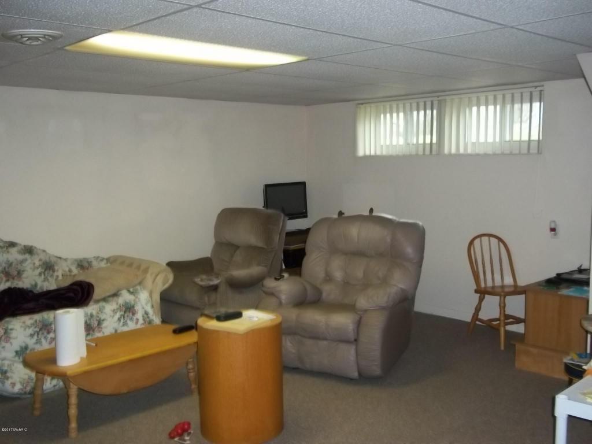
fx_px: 616
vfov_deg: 39.7
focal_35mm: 36
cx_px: 296
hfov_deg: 51.4
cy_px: 222
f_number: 3.1
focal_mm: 6.5
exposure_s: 1/30
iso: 320
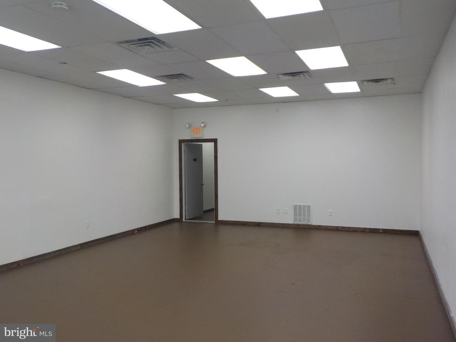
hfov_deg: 60.0
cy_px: 171
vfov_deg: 46.8
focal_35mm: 30
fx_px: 395
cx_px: 228
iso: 125
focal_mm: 4.1
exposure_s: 1/80
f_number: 3.3
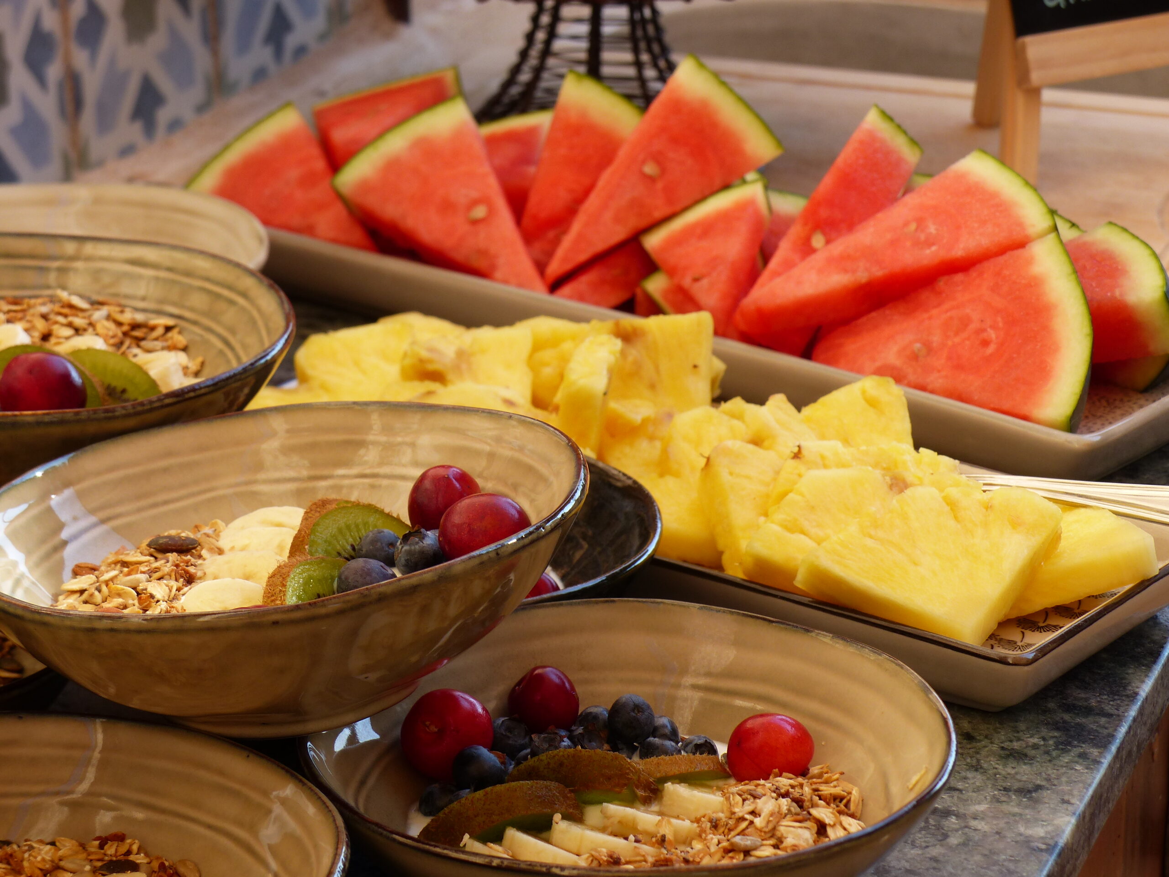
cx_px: 584
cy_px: 438
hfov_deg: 17.0
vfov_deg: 12.8
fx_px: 3917
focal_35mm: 116
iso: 100
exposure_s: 1/200
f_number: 4
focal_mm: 20.9
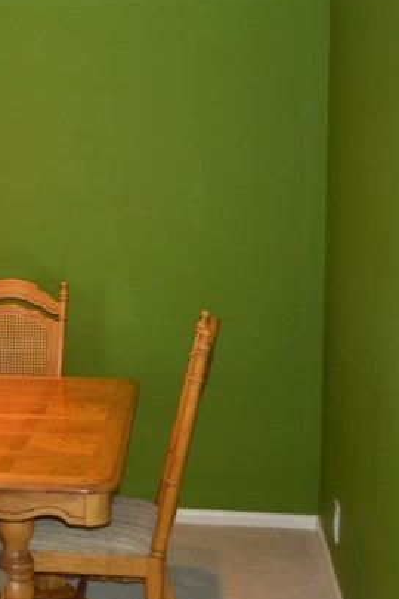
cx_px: -61
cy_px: 297
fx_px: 1180
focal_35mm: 71
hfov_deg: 18.3
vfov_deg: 28.5
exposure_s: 1/80
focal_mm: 30
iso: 400
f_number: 4.5
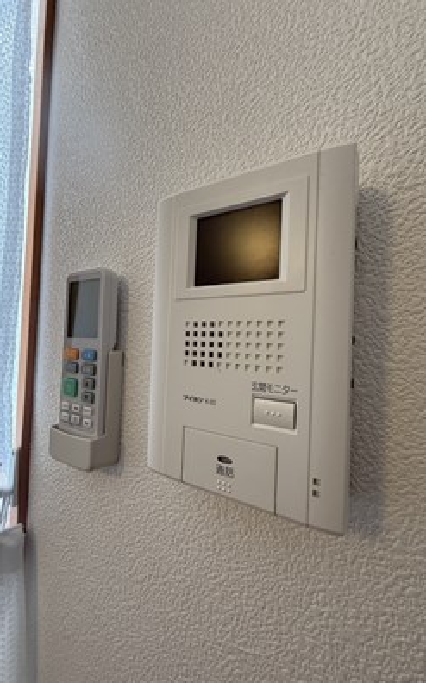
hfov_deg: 74.7
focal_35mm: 15
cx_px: 221
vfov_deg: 101.5
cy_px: 342
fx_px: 279
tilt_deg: +2.0
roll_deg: -1.8
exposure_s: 1/100
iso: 320
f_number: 2.2
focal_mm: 2.22
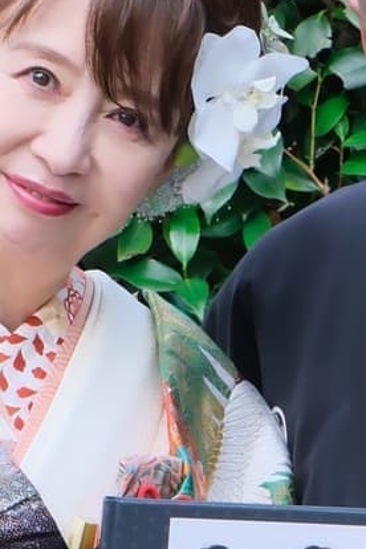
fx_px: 4773
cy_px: 908
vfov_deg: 6.5
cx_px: 255
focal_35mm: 313
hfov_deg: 4.4
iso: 800
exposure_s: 1/250
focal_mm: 39.8
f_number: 5.6
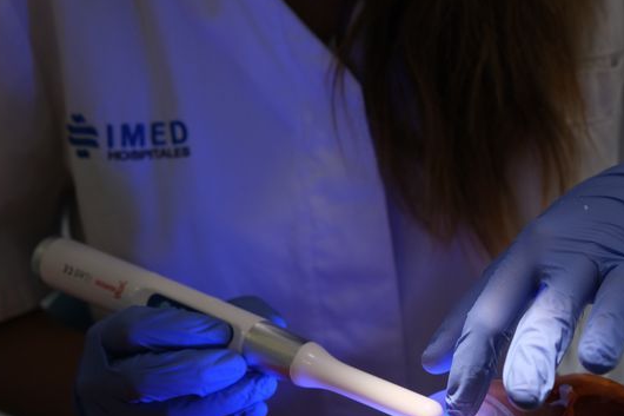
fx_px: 1594
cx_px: 423
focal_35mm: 92
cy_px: 283
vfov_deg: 14.8
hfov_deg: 22.0
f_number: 4.5
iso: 320
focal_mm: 40.7
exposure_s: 1/125
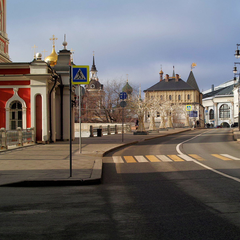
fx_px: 596
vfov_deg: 22.8
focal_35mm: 76
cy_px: 120
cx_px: 166
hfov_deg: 22.6
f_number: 4
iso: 100
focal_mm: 35
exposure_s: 1/800
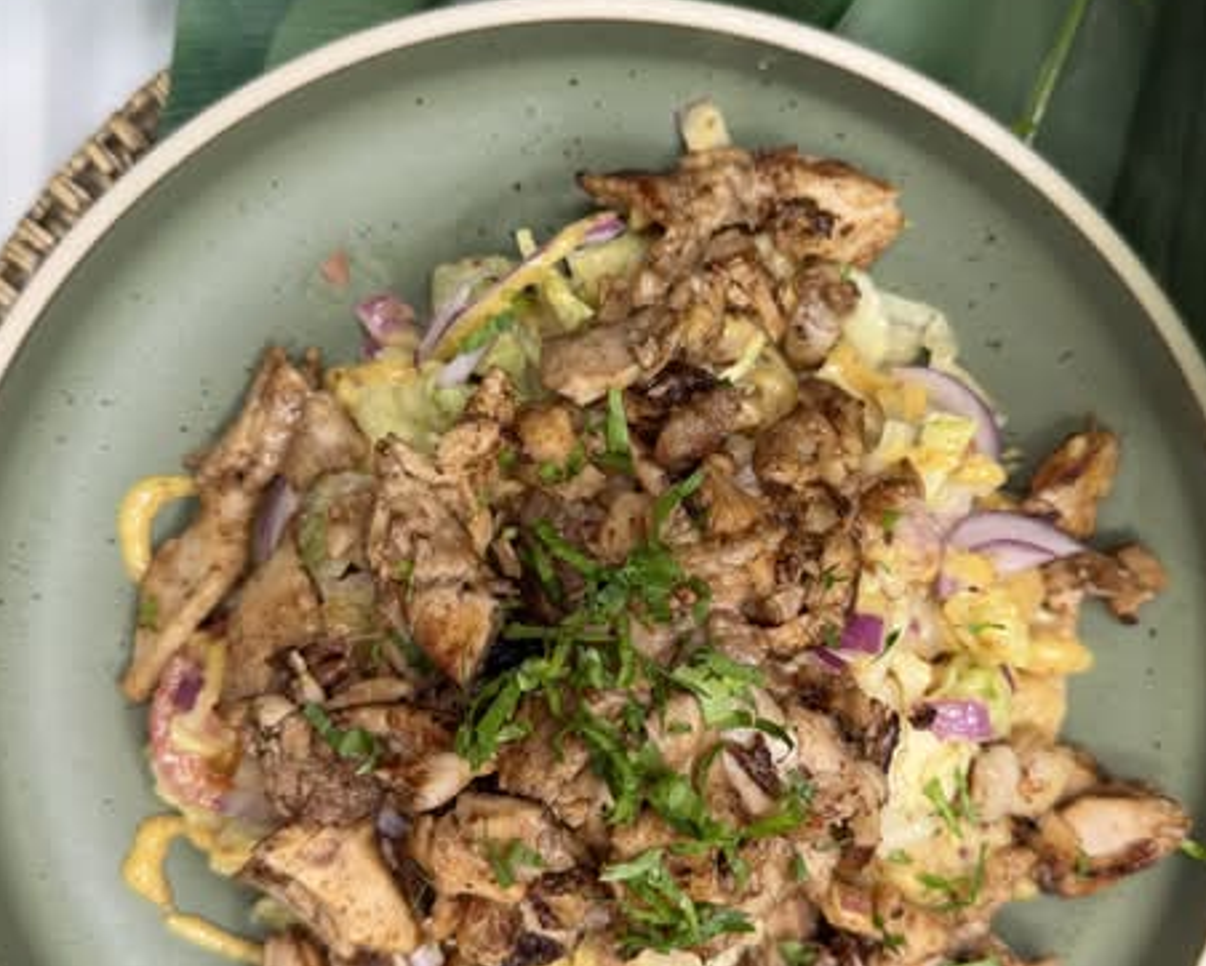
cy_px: 514
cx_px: 635
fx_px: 1357
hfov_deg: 47.9
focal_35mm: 38
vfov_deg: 39.2
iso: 200
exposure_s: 1/100
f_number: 1.78
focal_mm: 6.76
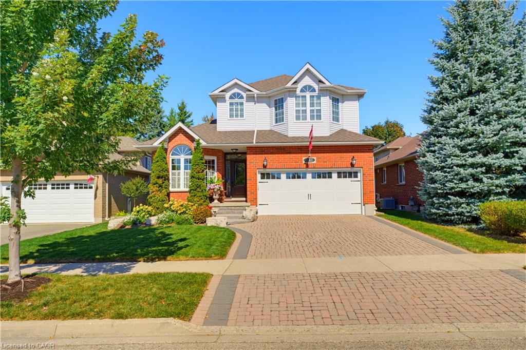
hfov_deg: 73.8
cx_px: 263
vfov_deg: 53.1
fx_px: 351
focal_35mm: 24
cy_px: 175
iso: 800
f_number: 9
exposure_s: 1/800
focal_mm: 24
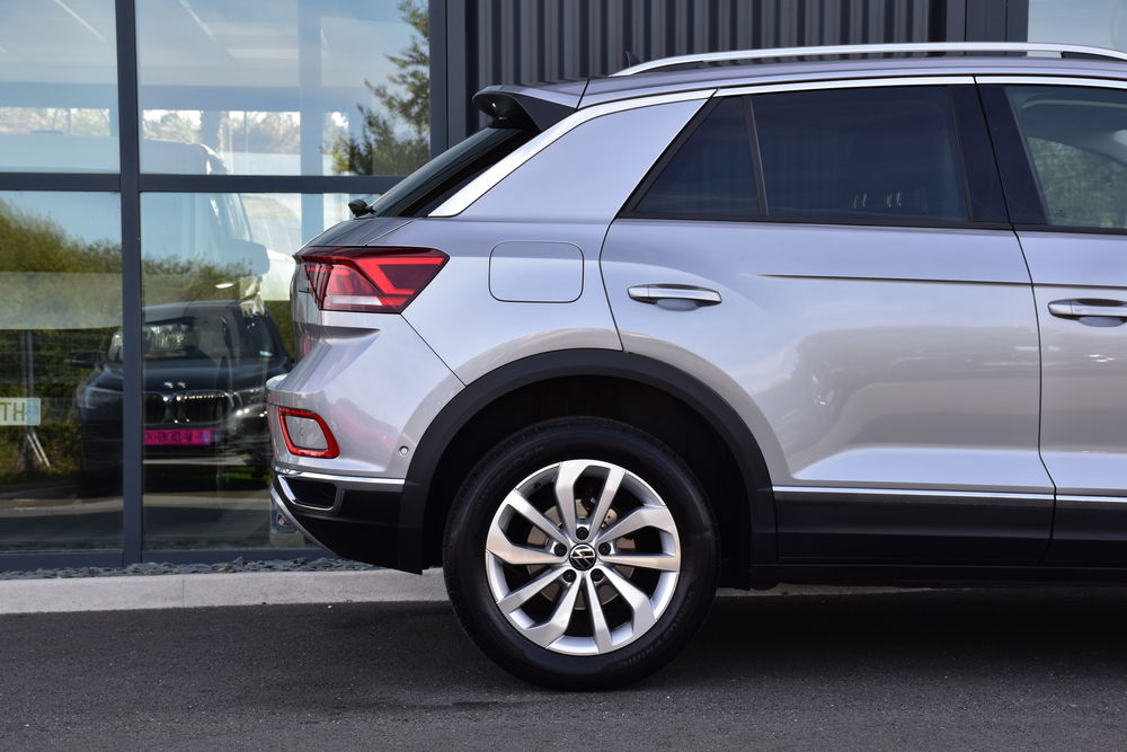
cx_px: 564
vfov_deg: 16.3
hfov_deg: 24.2
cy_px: 376
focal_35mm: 84
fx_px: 2630
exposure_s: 1/160
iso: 400
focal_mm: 56
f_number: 9
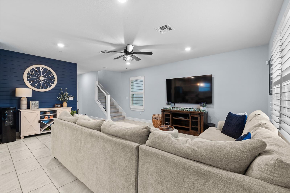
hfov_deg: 100.4
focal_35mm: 15
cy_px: 96
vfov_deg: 77.3
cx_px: 145
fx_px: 121
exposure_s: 2
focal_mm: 10
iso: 100
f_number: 7.1
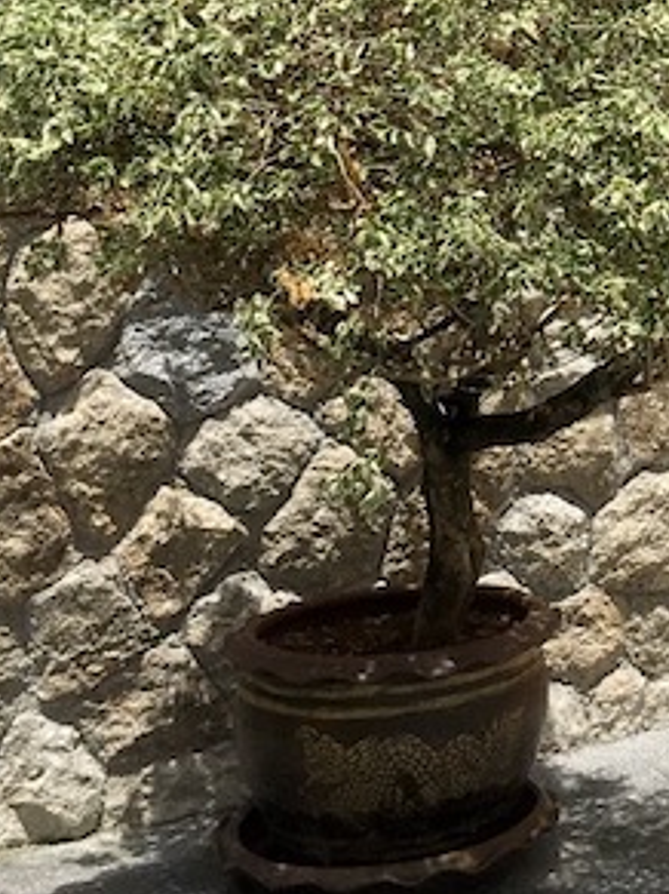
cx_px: 988
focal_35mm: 102
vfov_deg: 18.4
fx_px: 2630
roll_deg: +0.4
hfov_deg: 13.7
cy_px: -132
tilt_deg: +0.1
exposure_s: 1/1570
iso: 25
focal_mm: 4.15
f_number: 2.2
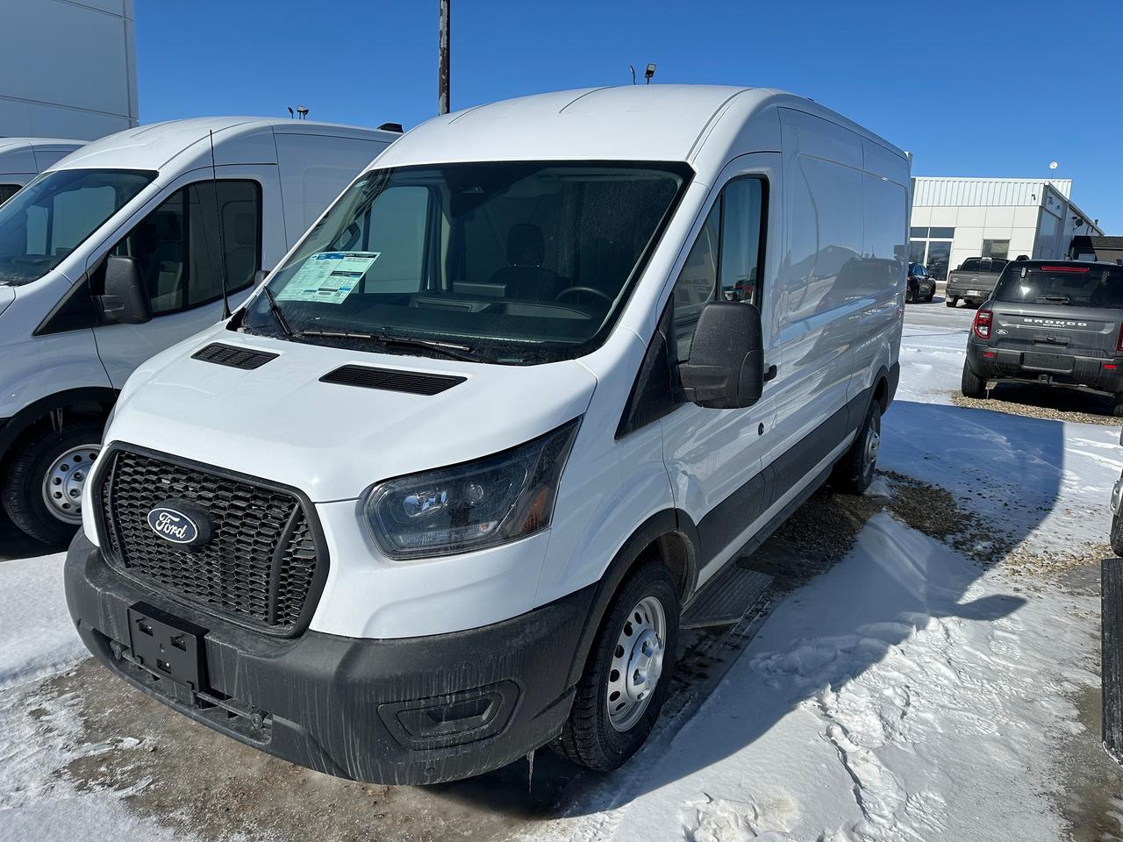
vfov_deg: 56.8
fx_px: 779
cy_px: 421
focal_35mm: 24
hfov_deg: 71.6
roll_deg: -2.3
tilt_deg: -10.8
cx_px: 562
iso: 80
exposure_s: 1/10753
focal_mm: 6.86
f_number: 1.78
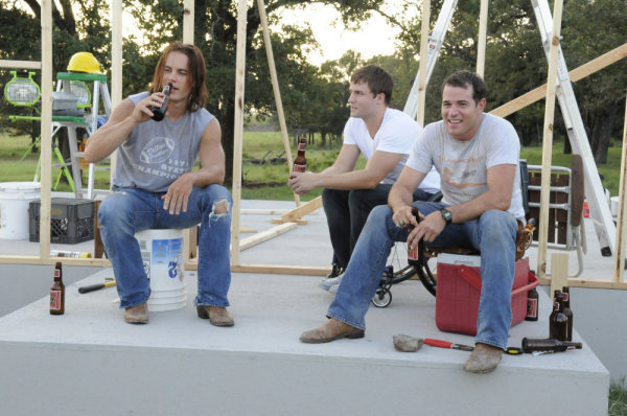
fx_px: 991
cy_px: 208
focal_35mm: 57
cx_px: 314
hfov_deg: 35.1
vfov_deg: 23.7
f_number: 10
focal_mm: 38
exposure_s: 1/160
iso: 1600
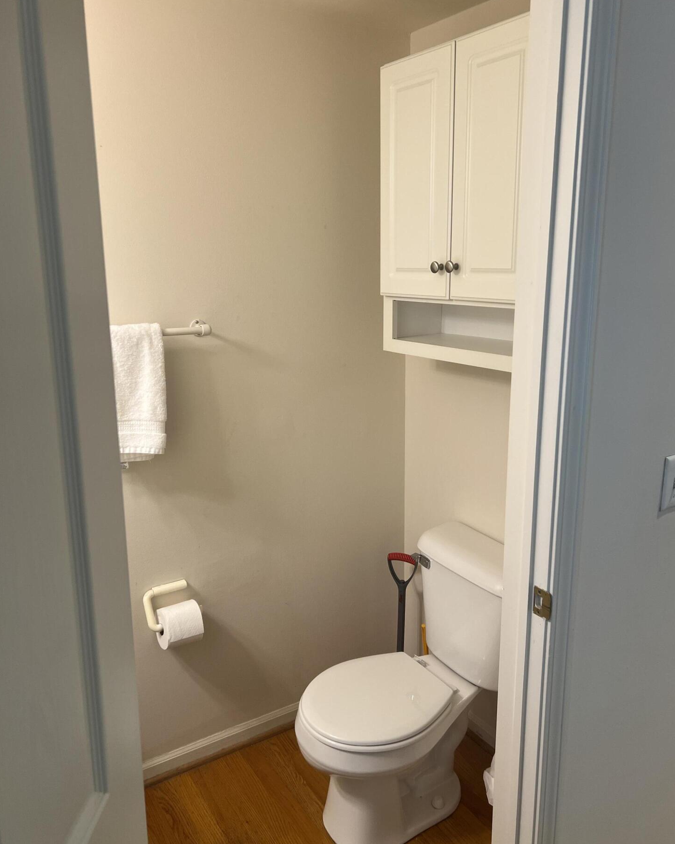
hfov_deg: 51.5
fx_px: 699
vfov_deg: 62.2
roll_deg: +0.1
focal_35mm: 28
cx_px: 346
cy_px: 400
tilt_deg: -11.3
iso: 80
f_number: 1.5
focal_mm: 5.7
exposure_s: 1/60
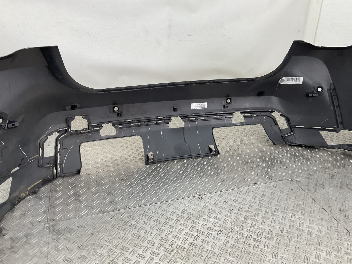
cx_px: 176
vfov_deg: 48.2
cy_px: 132
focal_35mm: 29
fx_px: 295
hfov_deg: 61.7
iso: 25
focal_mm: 3
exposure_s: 1/120
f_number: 1.8
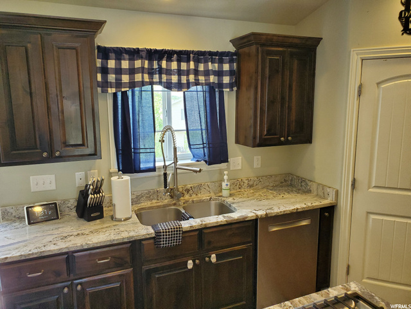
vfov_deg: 53.1
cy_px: 154
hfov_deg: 67.3
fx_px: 309
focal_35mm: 26
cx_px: 206
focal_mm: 4.3
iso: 320
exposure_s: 1/120
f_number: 2.4
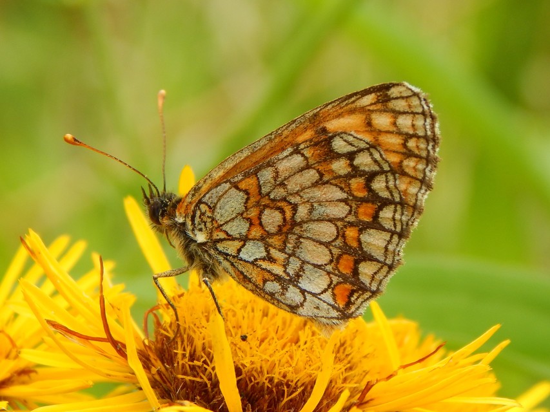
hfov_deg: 14.0
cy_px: 206
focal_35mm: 141
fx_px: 2241
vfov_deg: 10.5
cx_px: 275
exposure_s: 1/80
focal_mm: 25.3
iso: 125
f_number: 4.9
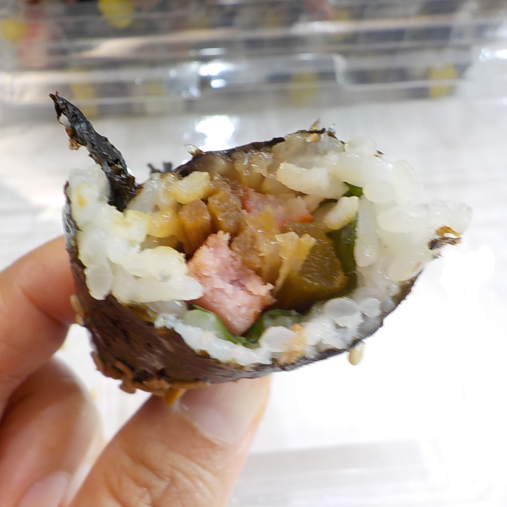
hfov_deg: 46.0
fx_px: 597
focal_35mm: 36
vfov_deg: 46.0
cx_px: 237
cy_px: 255
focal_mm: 4.1
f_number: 3.3
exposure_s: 1/30
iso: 125
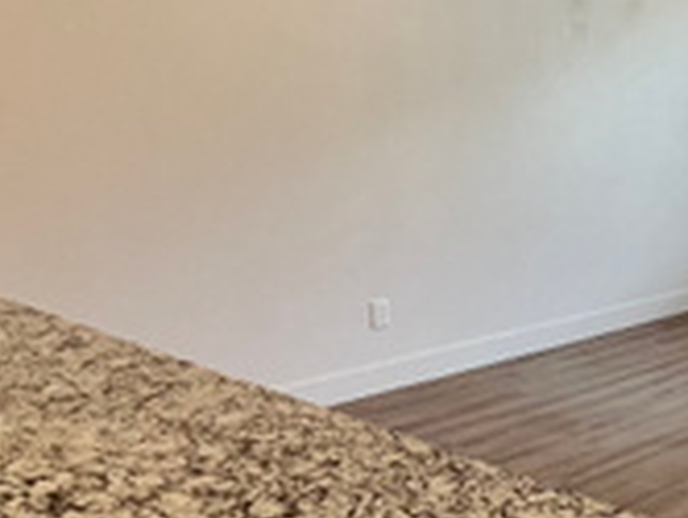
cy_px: 228
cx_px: 825
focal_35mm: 50
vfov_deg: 29.2
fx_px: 995
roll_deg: +0.4
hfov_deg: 31.8
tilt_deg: -7.8
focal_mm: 1.57
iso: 80
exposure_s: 1/120
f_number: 1.8
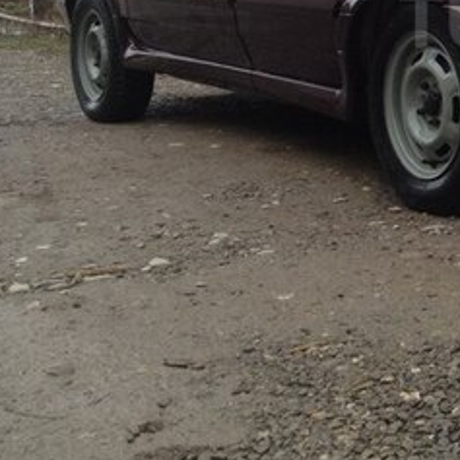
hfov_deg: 18.7
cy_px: 18
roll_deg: +1.1
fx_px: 1293
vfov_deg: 19.7
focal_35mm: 86
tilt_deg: -3.7
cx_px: 598
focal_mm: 4.28
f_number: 2.4
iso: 50
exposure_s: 1/60
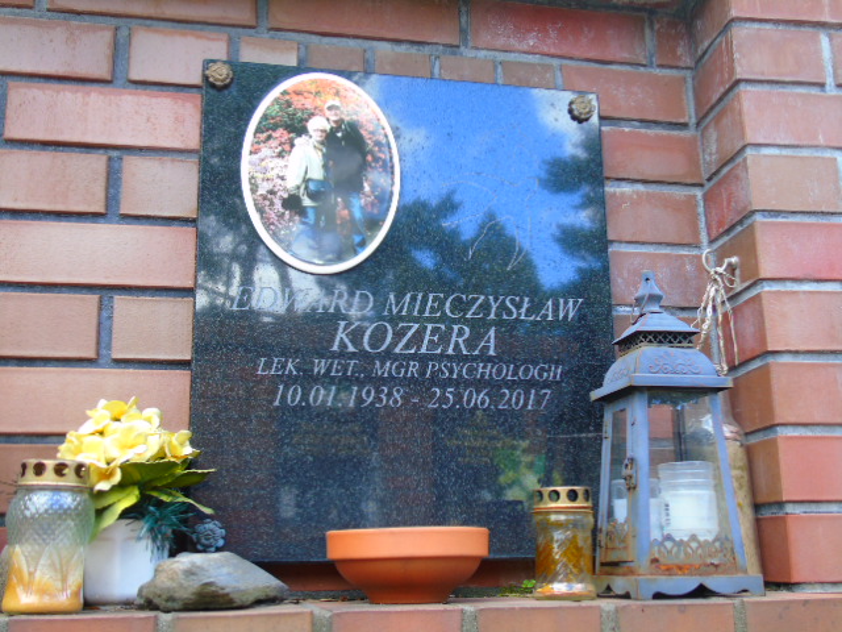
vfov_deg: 36.0
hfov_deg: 46.8
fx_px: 973
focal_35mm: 40
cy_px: 316
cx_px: 421
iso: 80
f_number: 3.9
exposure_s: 1/40
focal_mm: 7.1
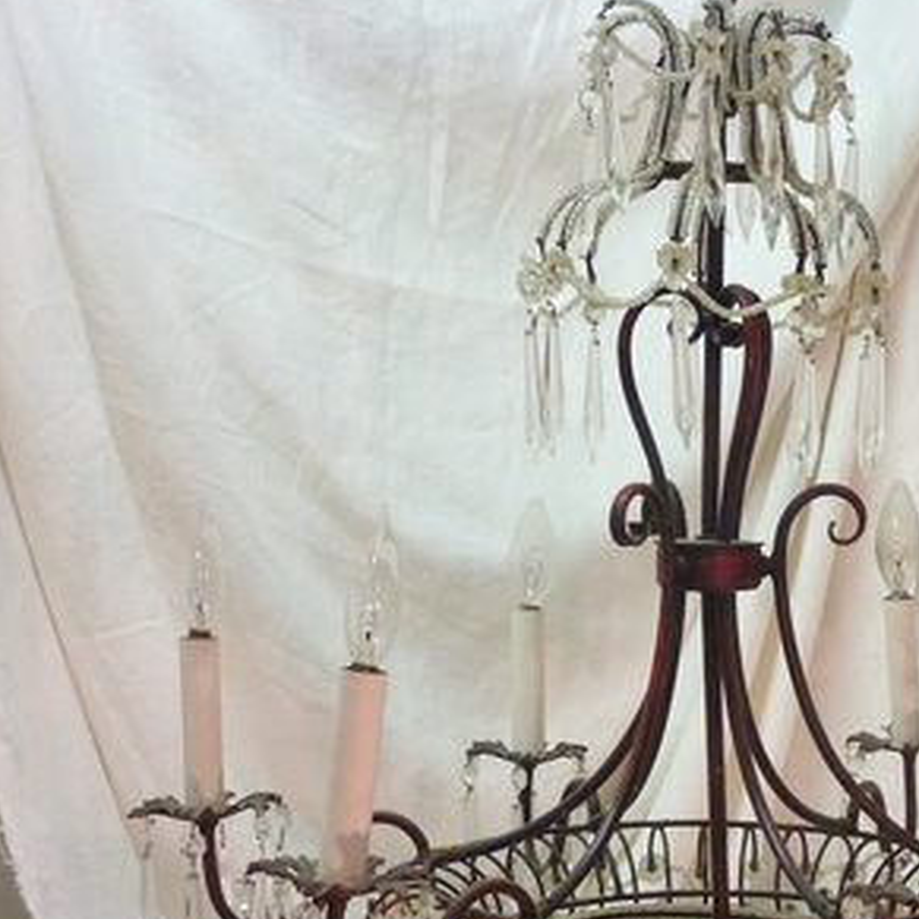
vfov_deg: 23.5
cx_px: 790
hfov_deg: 23.2
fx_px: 2193
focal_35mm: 73
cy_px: 666
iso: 400
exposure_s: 1/30
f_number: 3.6
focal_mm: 6.5
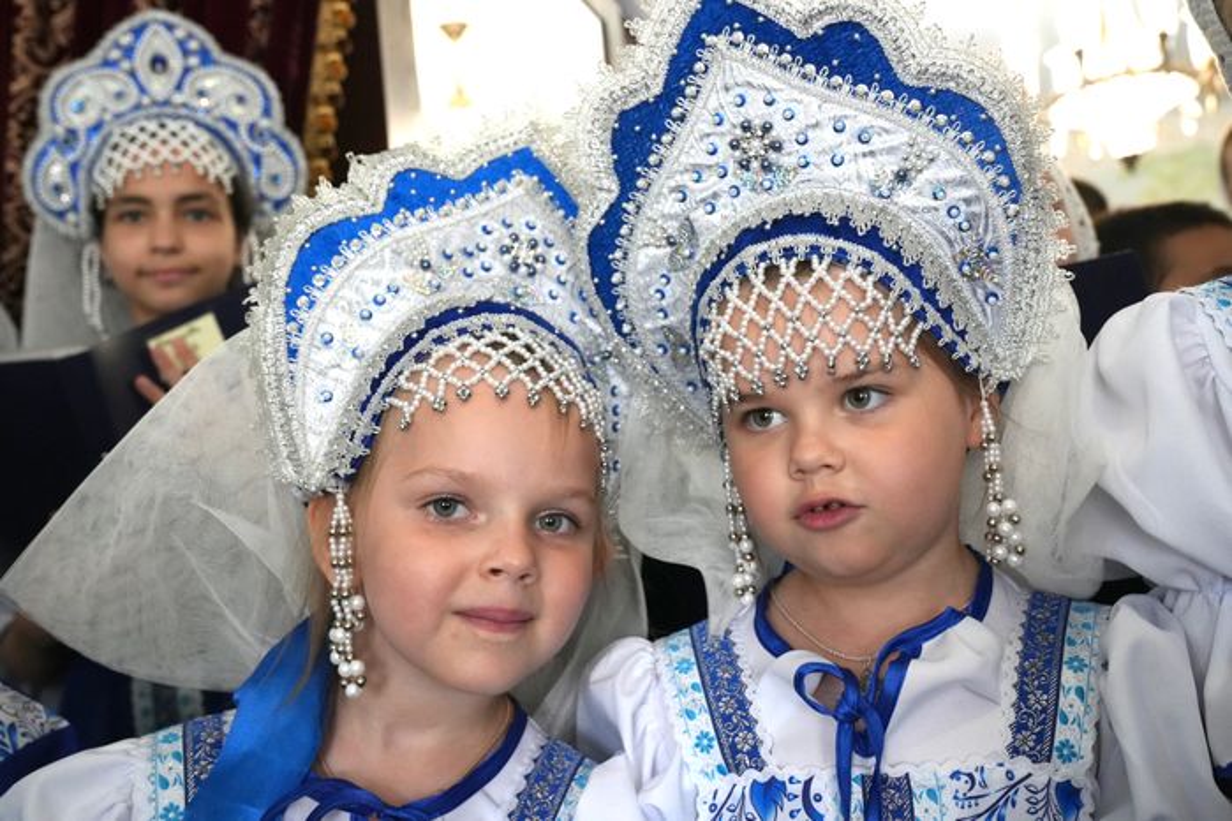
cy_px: 410
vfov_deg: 36.9
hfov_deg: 53.1
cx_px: 616
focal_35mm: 36
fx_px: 1232
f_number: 5.6
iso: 5000
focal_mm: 36
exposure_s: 1/250
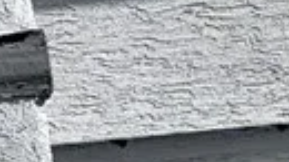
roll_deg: +0.4
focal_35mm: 120
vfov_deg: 9.8
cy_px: 229
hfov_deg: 9.4
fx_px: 919
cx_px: -736
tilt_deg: +8.9
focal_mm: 2.22
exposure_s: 1/770
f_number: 2.2
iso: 25
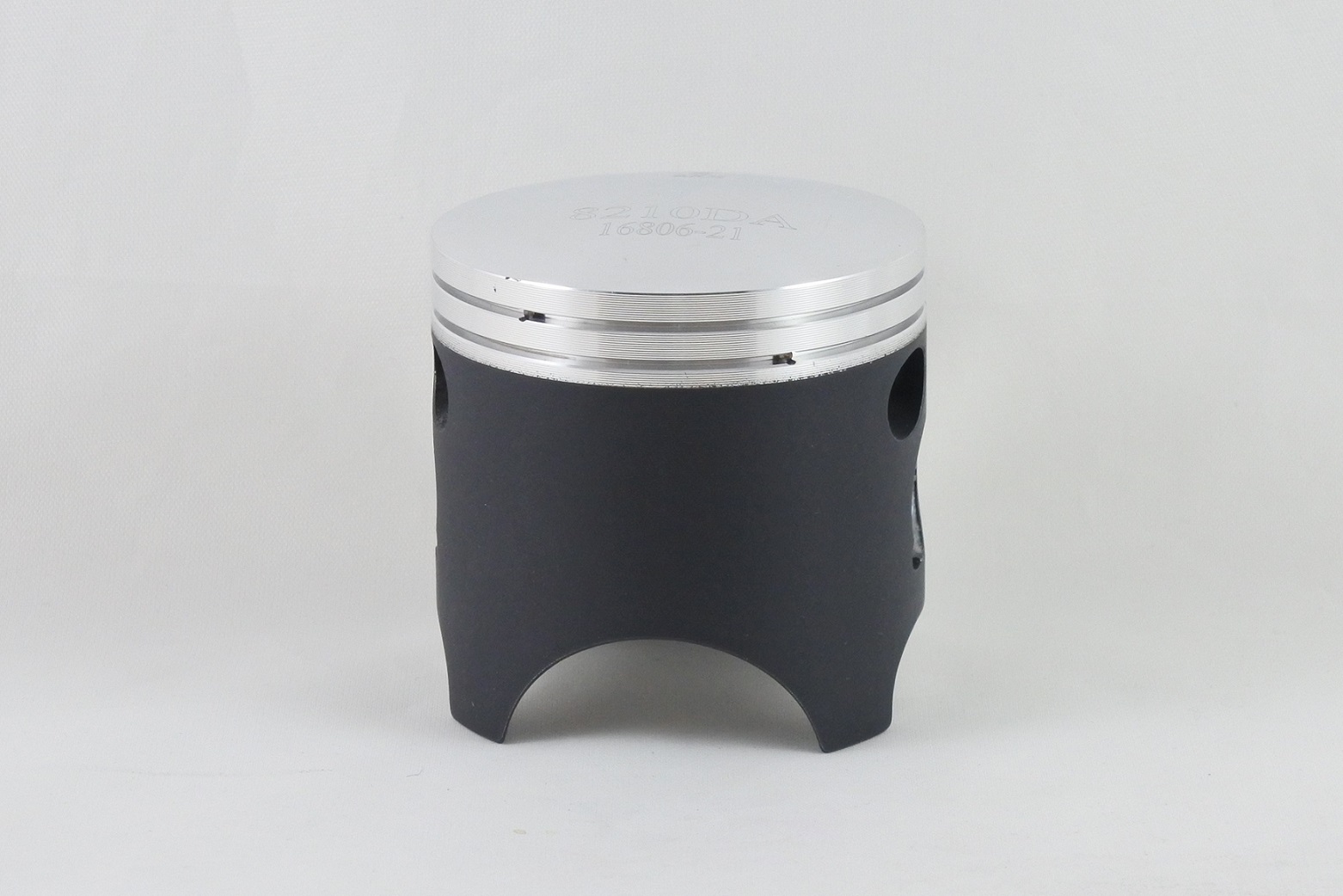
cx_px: 672
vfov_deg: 18.7
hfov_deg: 27.7
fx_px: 2724
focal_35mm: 73
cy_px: 448
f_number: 5.3
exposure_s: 1/125
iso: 720
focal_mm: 27.2
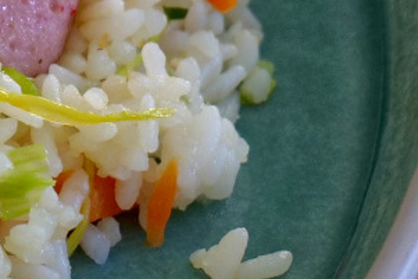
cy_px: -24
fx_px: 4449
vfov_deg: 3.6
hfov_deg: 5.1
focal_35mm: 383
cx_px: -758
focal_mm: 60
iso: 2000
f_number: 7.1
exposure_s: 1/60
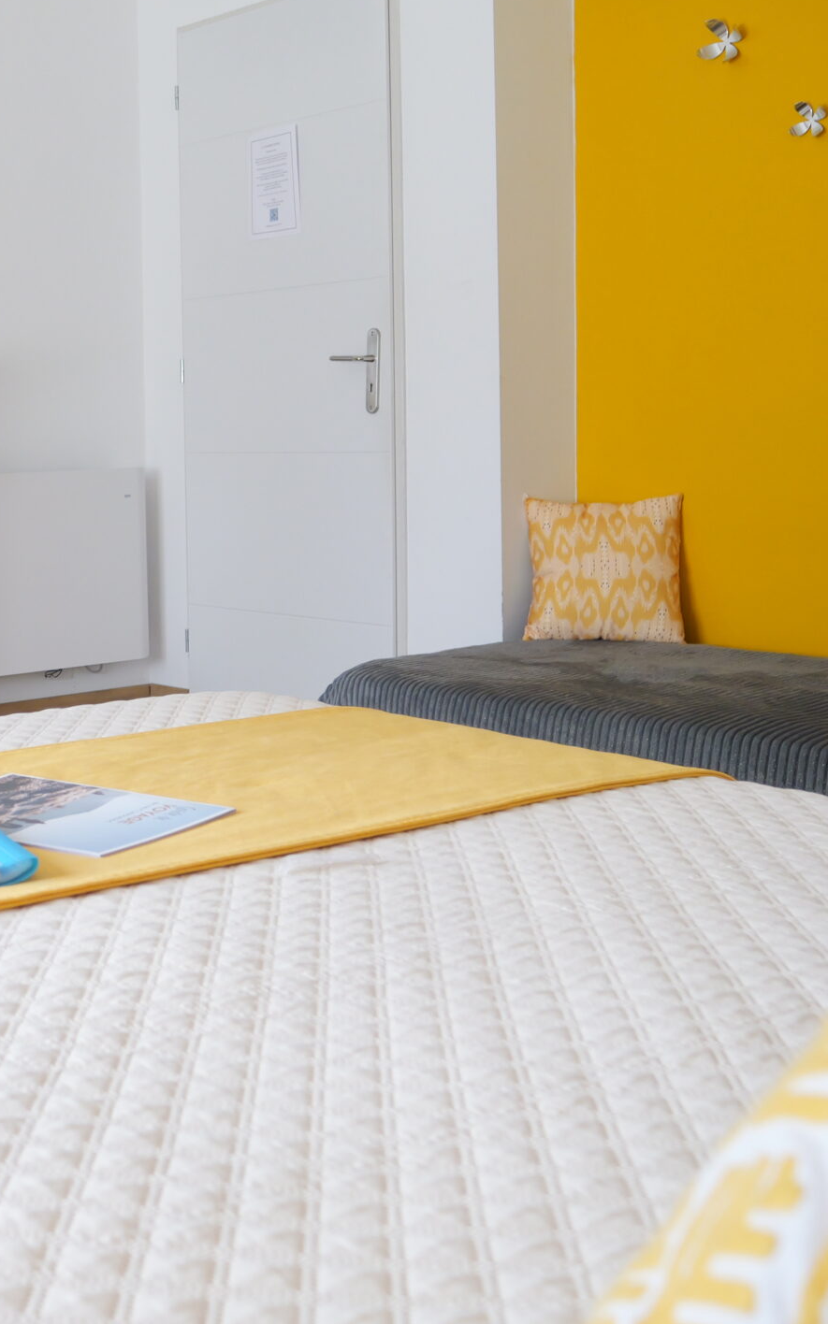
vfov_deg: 43.3
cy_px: 548
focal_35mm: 46
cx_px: -10
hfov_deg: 26.4
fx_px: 1661
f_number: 2.8
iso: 400
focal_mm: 12
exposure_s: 1/60
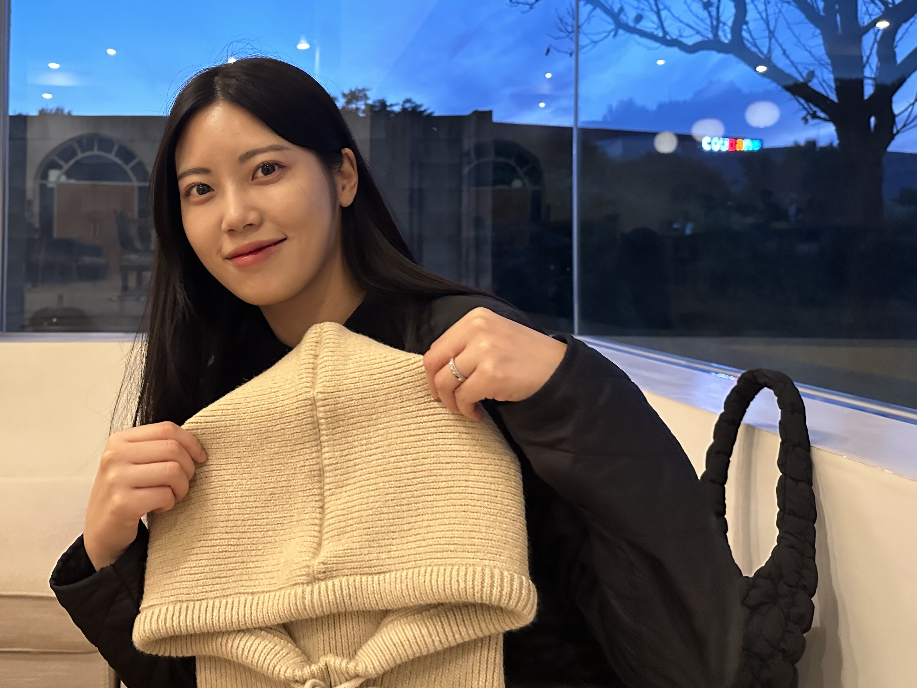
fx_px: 874
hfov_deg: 54.1
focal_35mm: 33
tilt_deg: +0.7
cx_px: 296
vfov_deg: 42.4
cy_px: 234
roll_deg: -0.3
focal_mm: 6.86
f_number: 1.78
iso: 800
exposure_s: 1/40
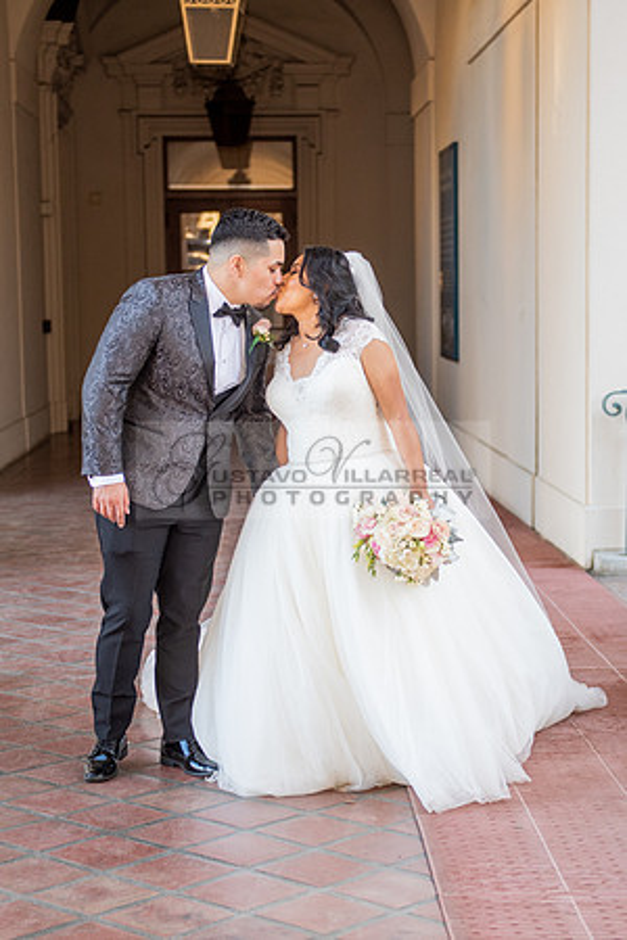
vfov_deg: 26.2
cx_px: 360
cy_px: 489
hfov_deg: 17.6
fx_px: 2024
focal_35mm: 77
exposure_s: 1/250
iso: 500
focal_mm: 48
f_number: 2.8
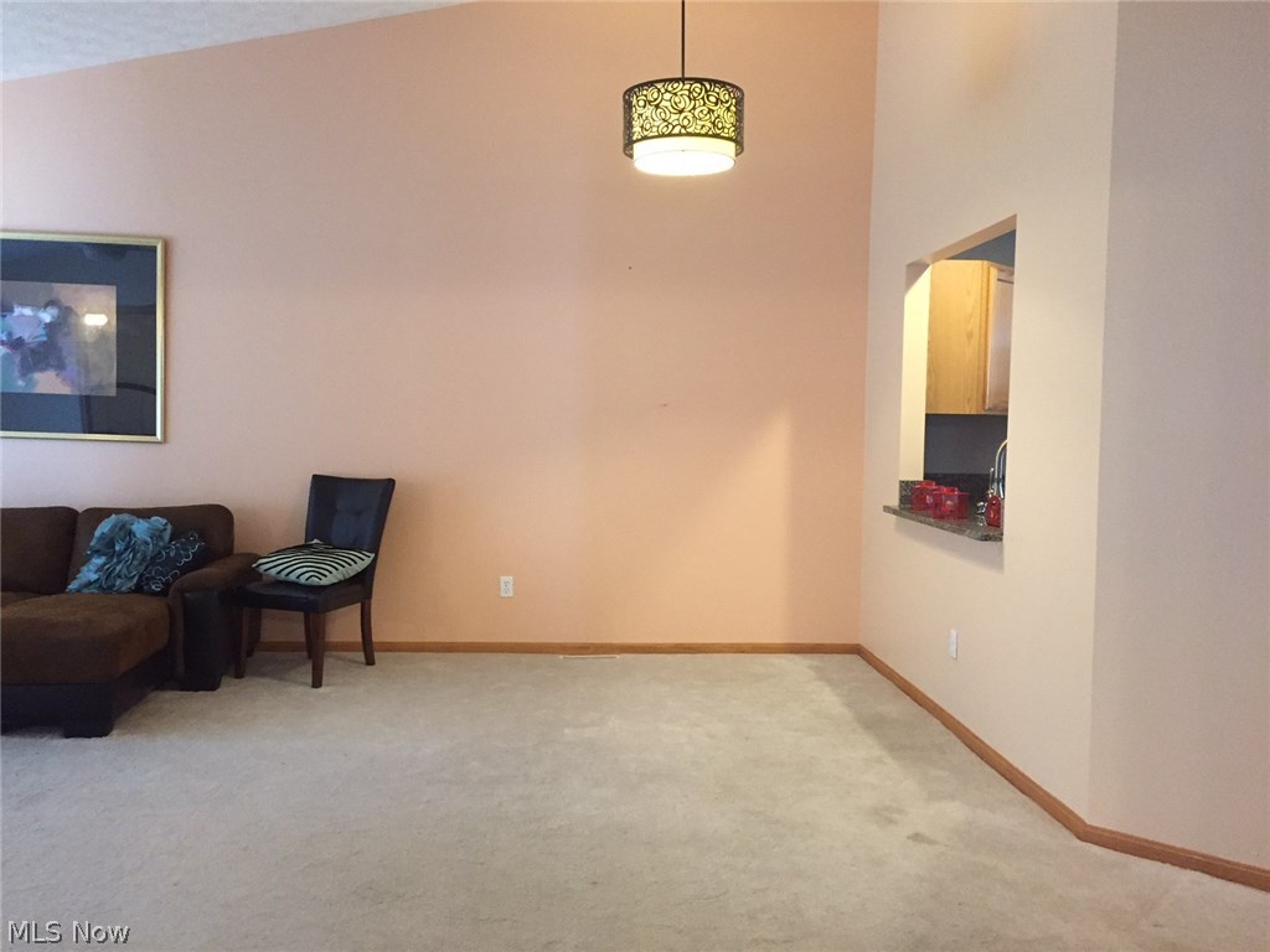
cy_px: 476
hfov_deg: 61.7
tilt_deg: -3.4
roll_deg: -1.7
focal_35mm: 29
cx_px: 635
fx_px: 1064
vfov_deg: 48.2
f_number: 2.2
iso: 250
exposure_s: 1/30
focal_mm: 4.15
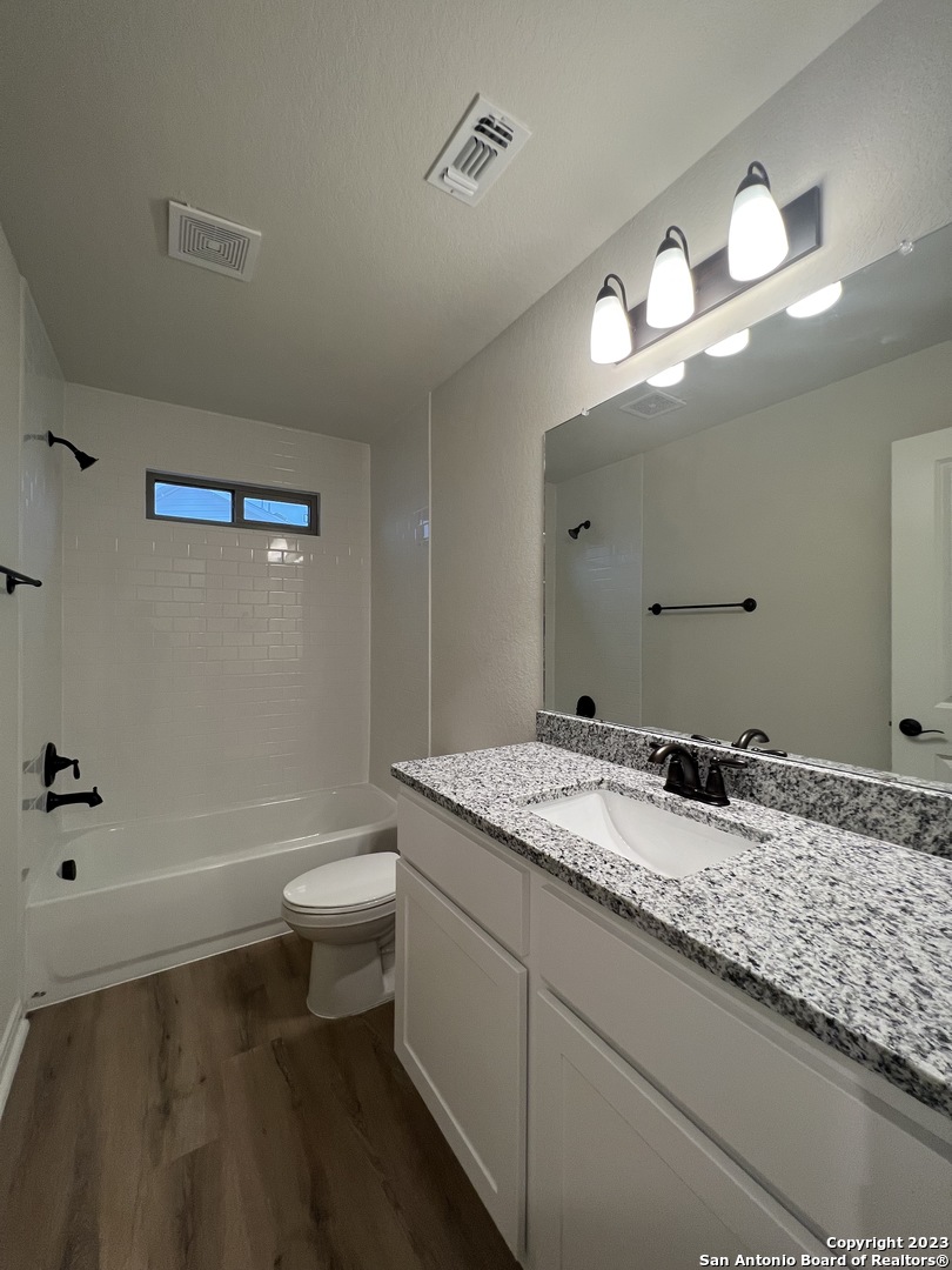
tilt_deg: +0.5
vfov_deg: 106.2
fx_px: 477
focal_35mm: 13
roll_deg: +0.6
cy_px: 635
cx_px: 476
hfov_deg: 89.9
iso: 100
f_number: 1.8
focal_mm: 1.57
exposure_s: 1/120
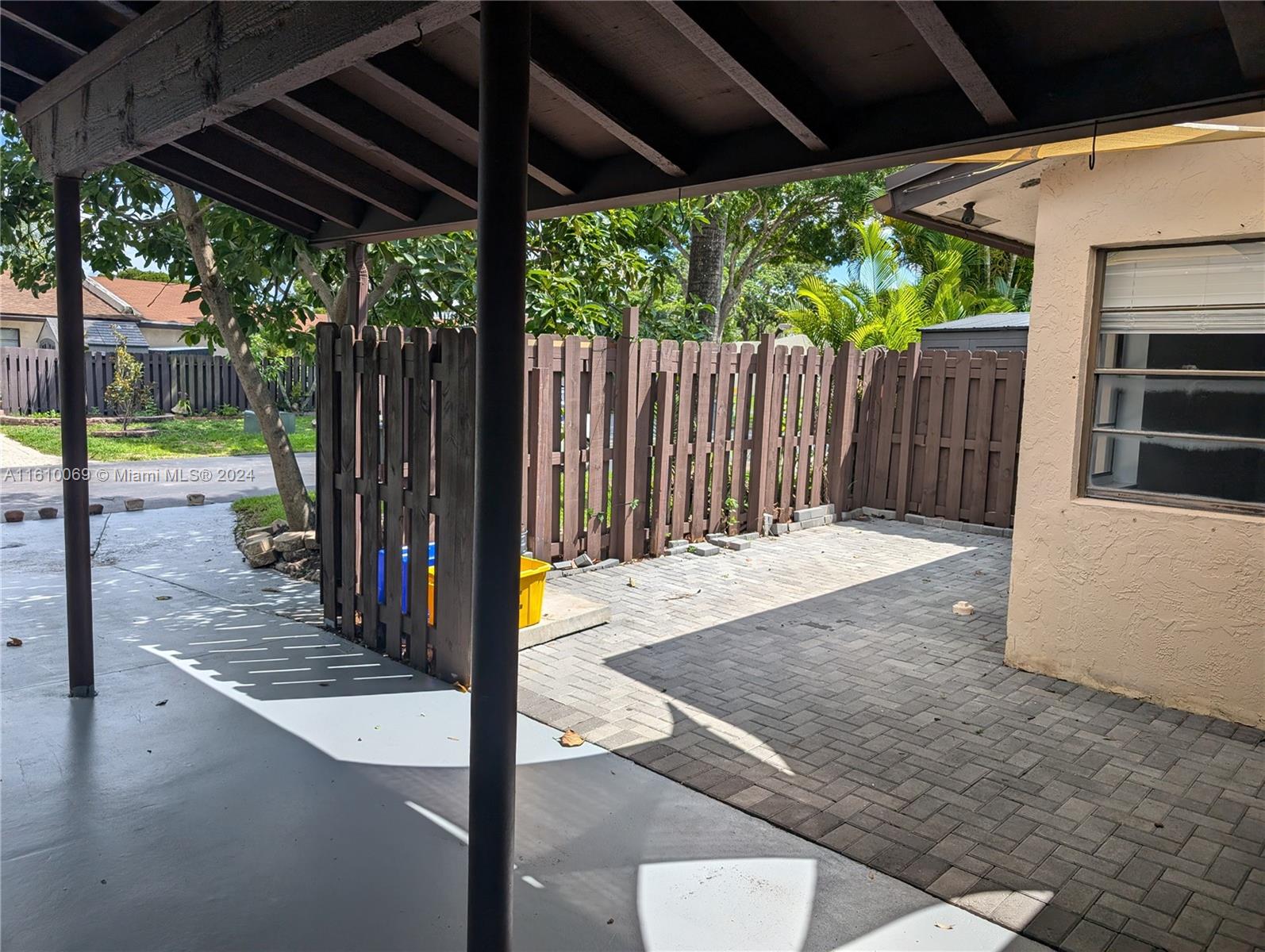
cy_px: 476
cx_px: 632
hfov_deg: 71.5
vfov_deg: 56.9
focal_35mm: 24
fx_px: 878
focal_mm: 6.9
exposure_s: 1/608
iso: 21
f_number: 1.68
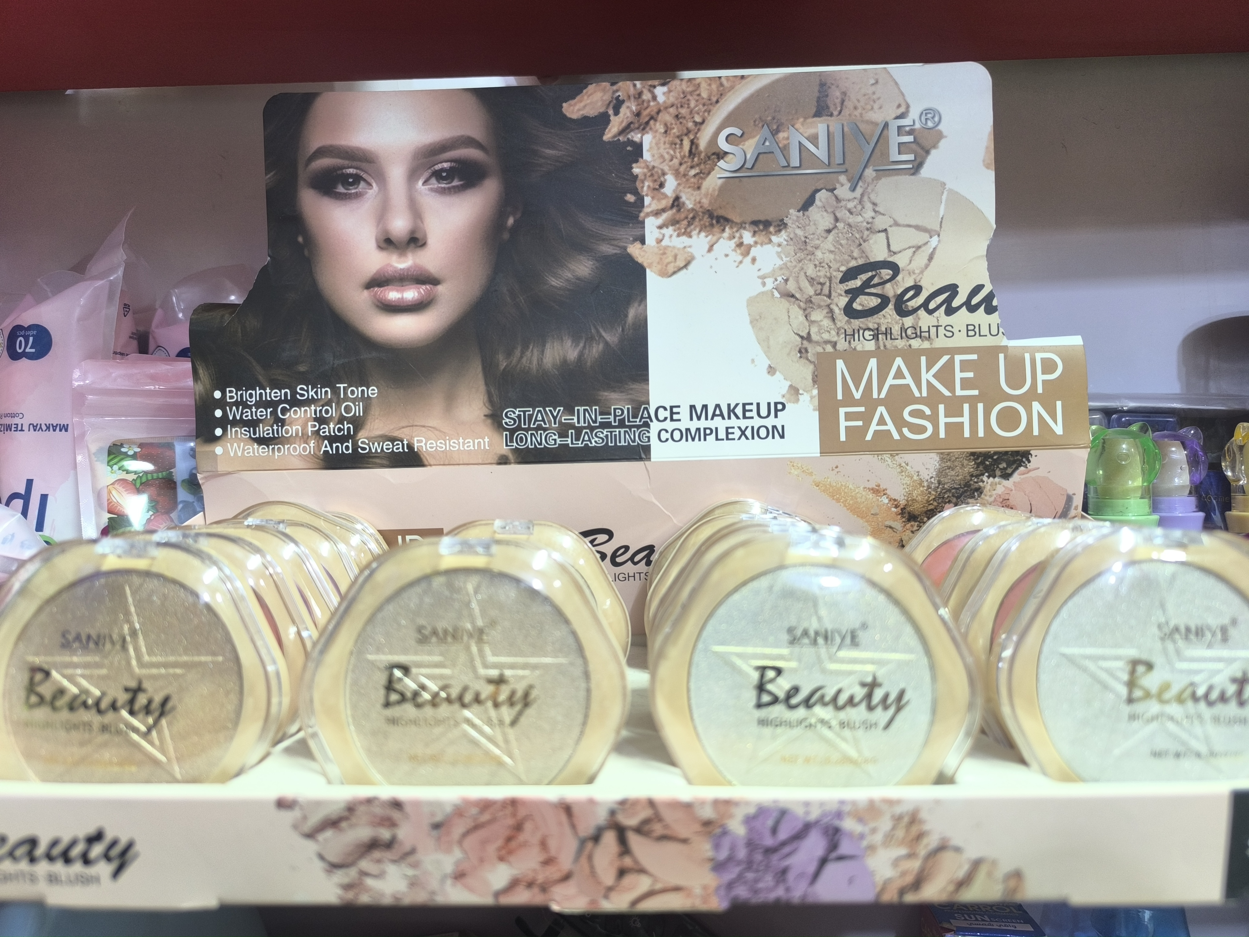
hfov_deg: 73.9
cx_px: 624
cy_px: 468
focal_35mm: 23
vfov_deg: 58.9
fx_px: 830
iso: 800
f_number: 1.65
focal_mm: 6.14
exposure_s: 1/50
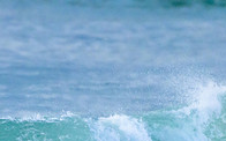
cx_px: 141
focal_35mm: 3022
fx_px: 18592
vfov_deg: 0.4
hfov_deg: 0.7
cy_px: 168
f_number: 11
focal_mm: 1000
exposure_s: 1/2000
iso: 3600
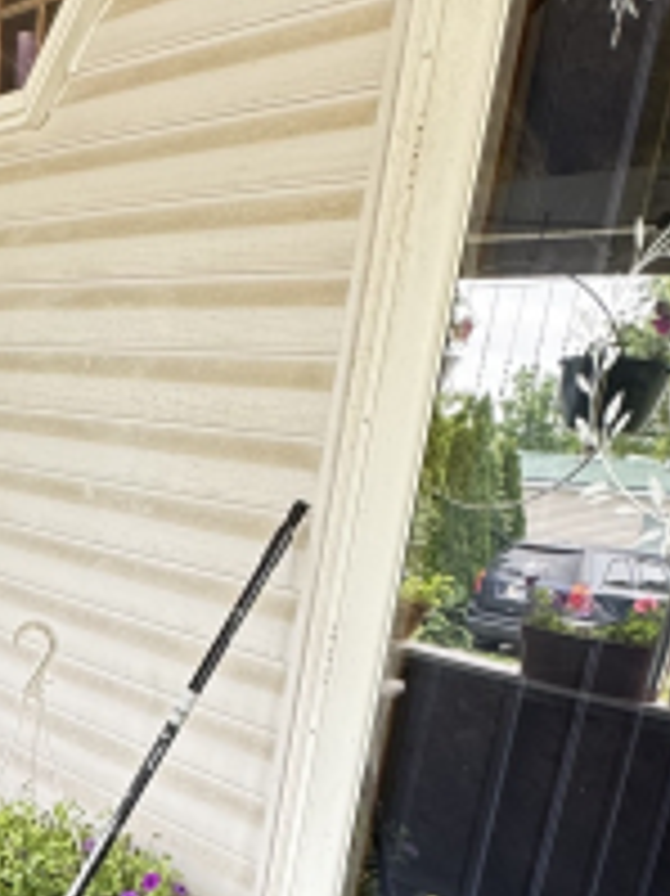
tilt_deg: -20.6
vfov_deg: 37.0
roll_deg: -4.7
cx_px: 103
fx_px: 1214
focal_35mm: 47
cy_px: 858
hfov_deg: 29.9
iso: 250
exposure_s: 1/99
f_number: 2.2
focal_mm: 2.22
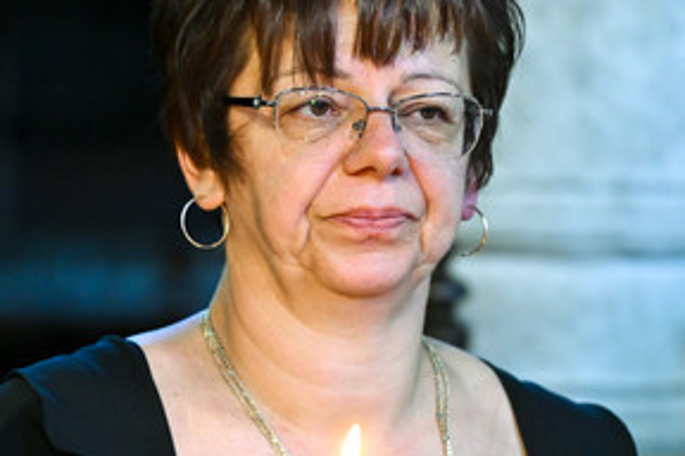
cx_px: 247
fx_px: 8238
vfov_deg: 3.2
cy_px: 303
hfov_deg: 4.8
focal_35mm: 433
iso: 3200
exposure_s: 1/125
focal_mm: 195
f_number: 2.8
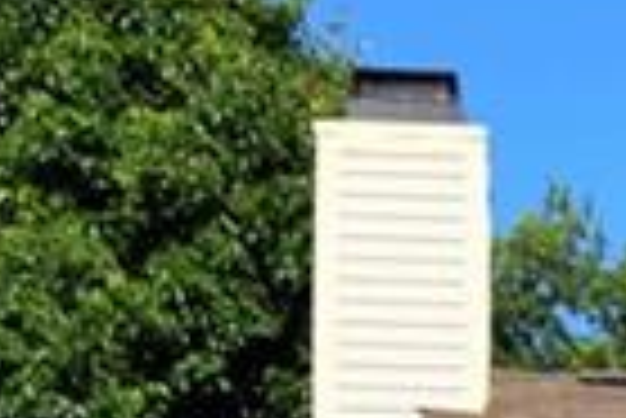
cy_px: 1339
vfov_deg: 3.9
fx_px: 5947
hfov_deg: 5.7
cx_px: 1729
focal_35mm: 342
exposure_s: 1/200
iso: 200
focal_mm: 31
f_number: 10
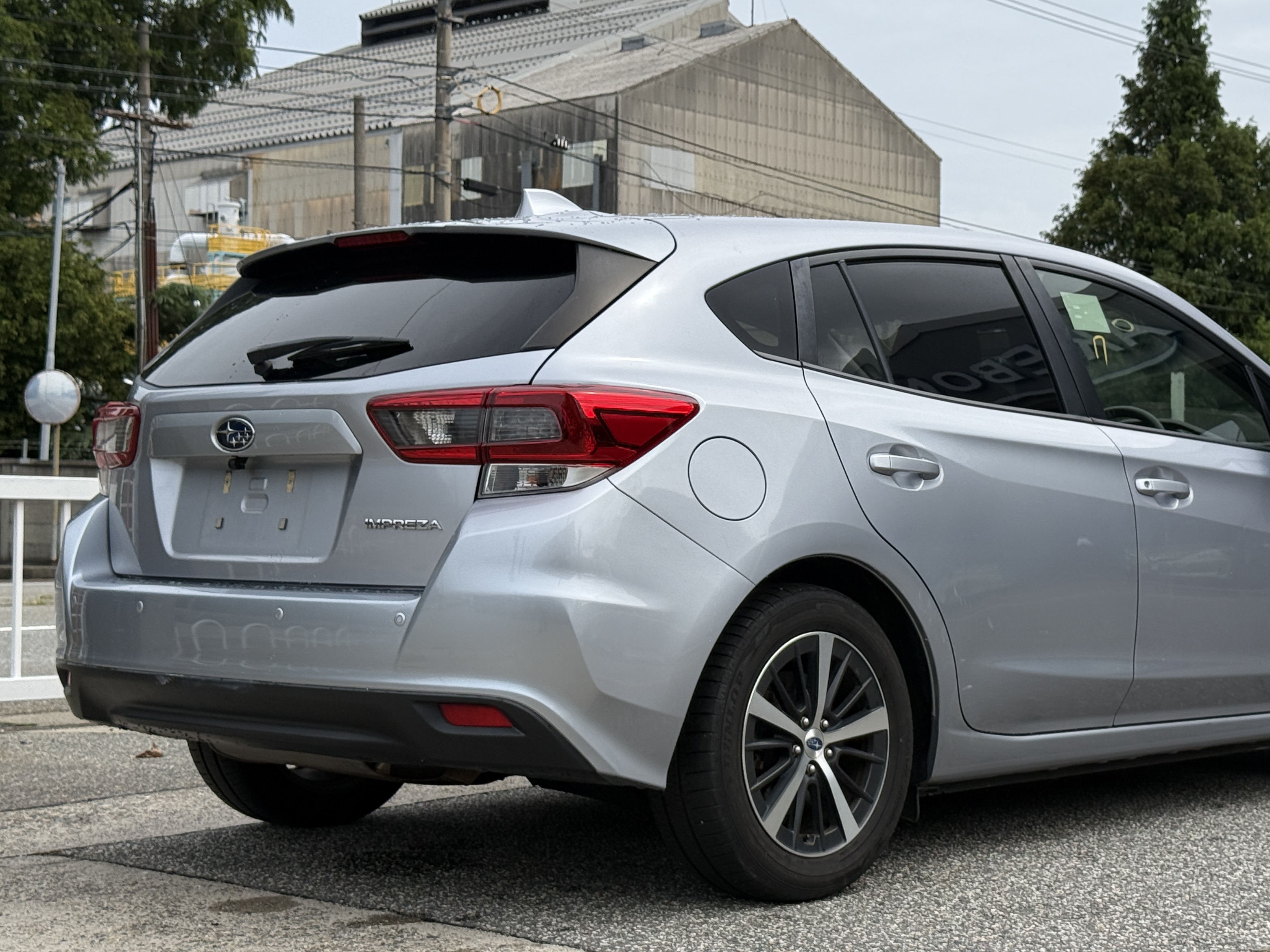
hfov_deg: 31.1
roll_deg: -0.5
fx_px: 2274
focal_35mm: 62
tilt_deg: +1.5
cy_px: 466
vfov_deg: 23.6
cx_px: 786
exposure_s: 1/4878
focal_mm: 6.76
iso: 64
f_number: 1.78
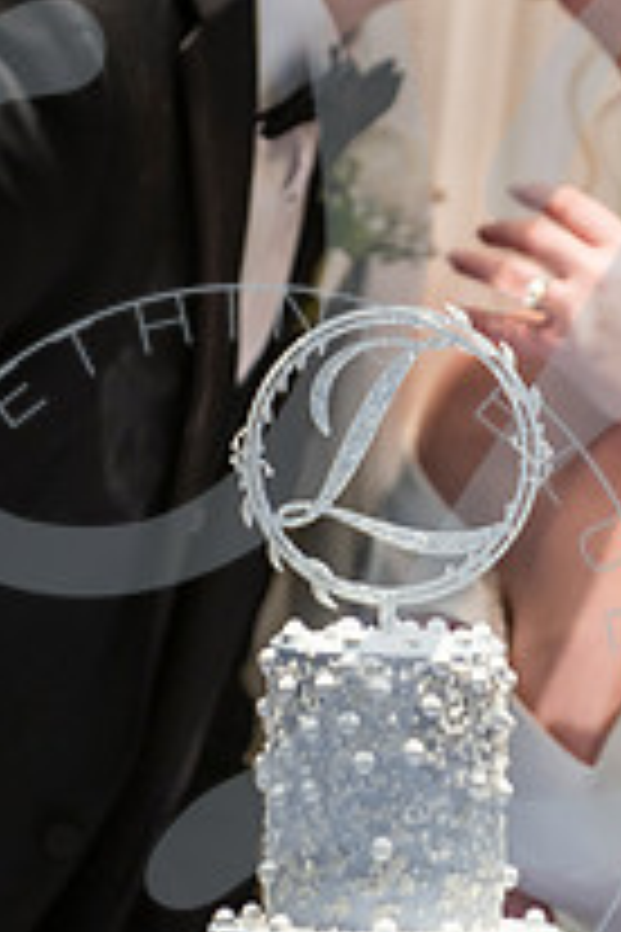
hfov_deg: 3.2
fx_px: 11255
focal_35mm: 435
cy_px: 360
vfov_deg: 4.7
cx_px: 454
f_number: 2.8
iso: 1600
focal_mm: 200
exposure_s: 1/200
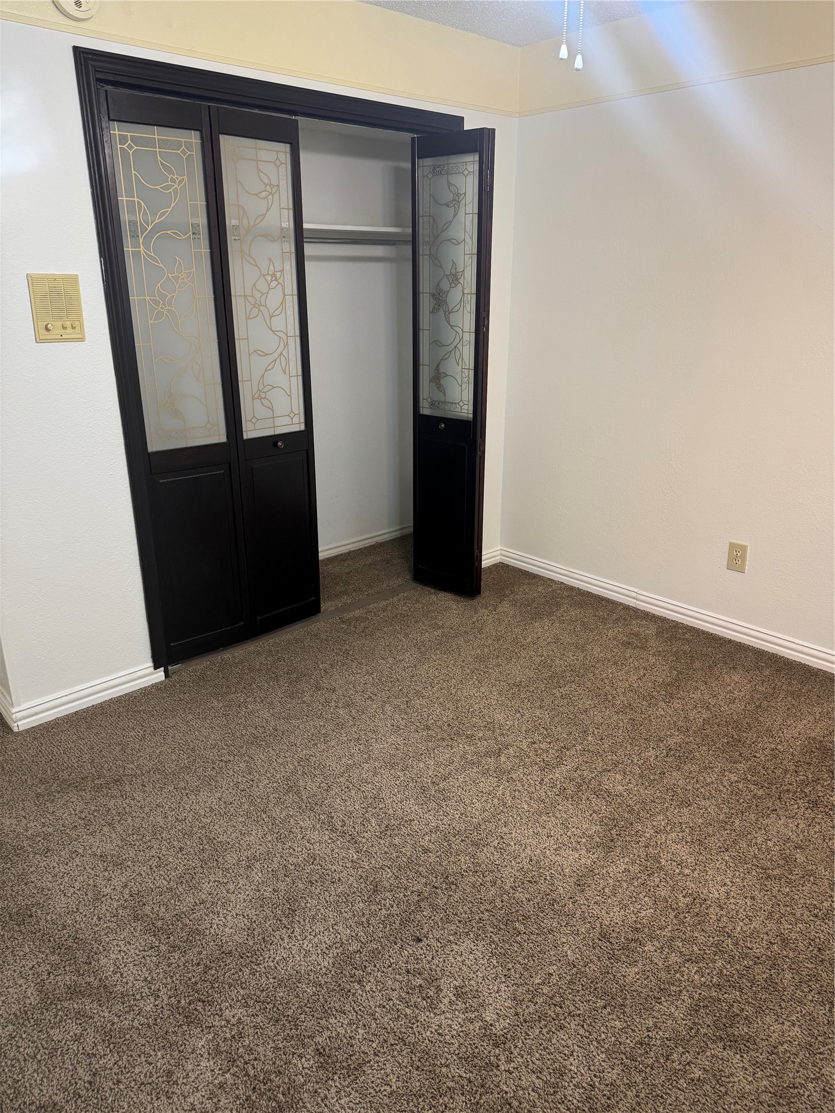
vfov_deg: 71.6
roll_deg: +0.4
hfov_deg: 56.8
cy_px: 556
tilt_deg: -19.4
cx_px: 418
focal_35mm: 24
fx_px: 772
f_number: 1.78
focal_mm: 6.76
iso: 320
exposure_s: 1/60
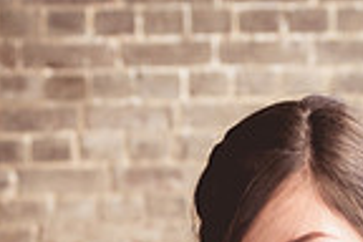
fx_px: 1422
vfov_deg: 9.2
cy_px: 464
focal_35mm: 141
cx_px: 300
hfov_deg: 14.5
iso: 400
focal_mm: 35
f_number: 2.5
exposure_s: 1/125
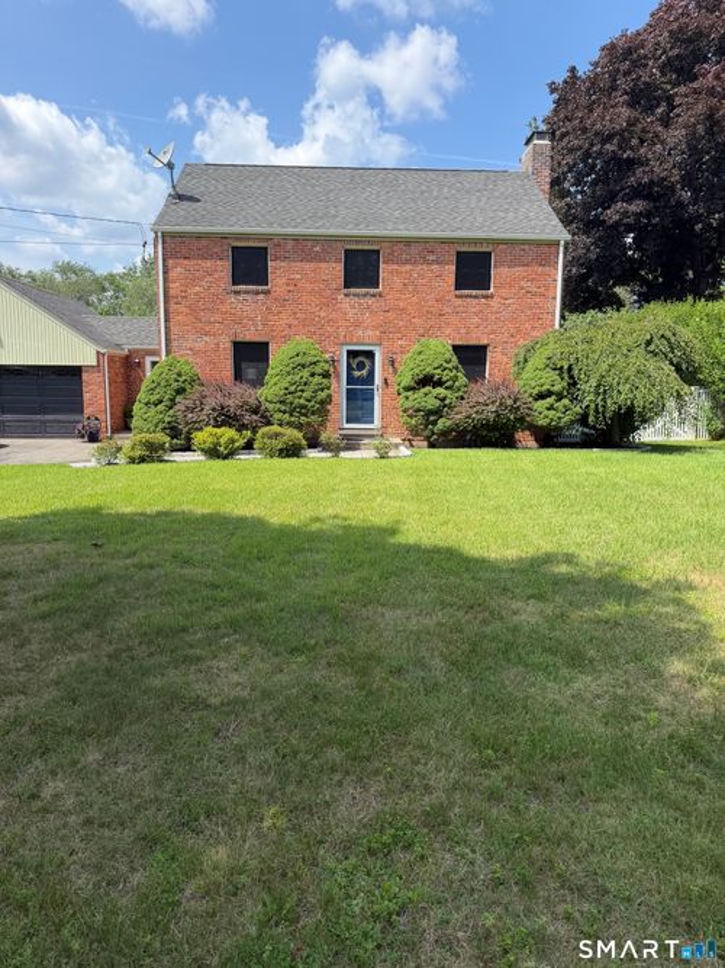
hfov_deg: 56.8
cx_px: 362
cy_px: 484
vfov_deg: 71.6
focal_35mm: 24
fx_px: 670
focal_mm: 6.76
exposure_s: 1/2703
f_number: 1.78
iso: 100
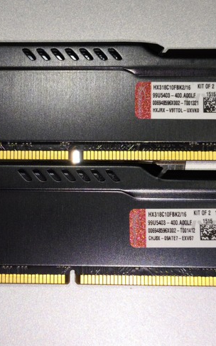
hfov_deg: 13.9
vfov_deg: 22.1
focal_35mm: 94
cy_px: 156
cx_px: 122
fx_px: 886
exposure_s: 1/120
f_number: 1.6
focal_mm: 6.57
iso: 160
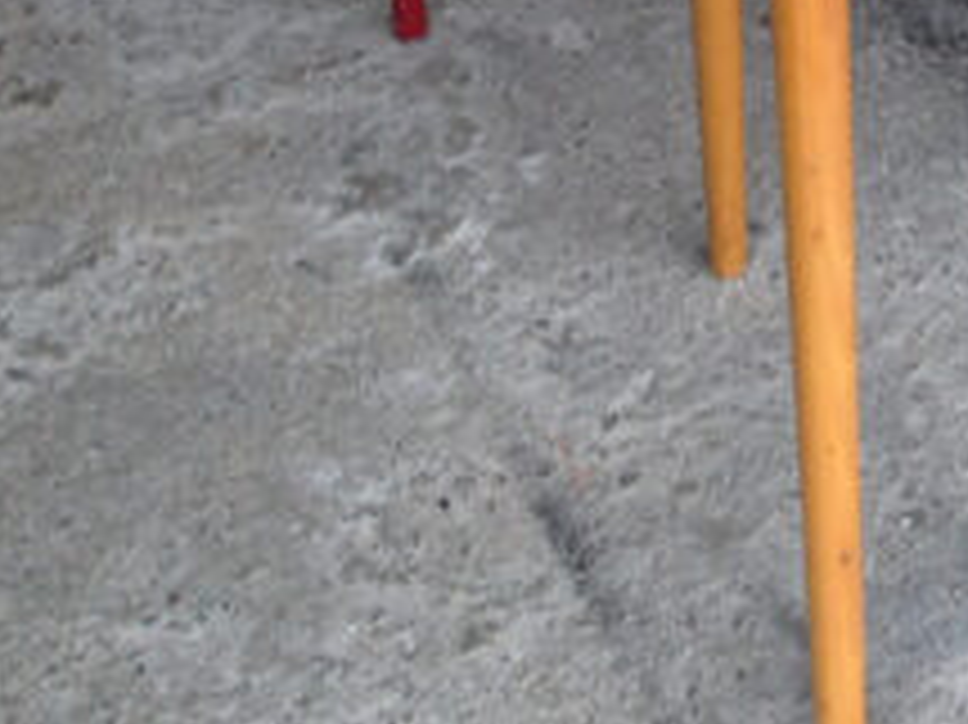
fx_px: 3298
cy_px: -279
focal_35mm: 118
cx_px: 1531
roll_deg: -1.5
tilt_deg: -32.0
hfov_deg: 15.2
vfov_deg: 12.1
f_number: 2.4
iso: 64
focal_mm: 4.12
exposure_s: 1/120
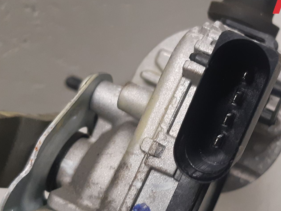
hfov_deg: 44.3
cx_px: 182
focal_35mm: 42
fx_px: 341
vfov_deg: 33.9
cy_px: 147
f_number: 1.7
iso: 160
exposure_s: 1/50
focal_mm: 3.93
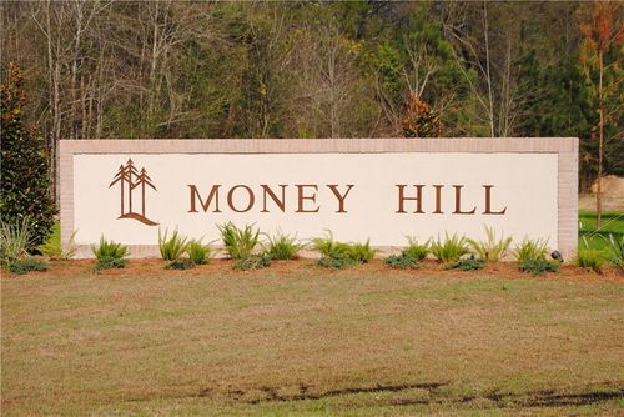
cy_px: 208
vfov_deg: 11.4
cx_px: 312
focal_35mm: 120
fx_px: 2081
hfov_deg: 17.1
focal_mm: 80
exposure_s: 1/640
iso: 100
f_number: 6.3
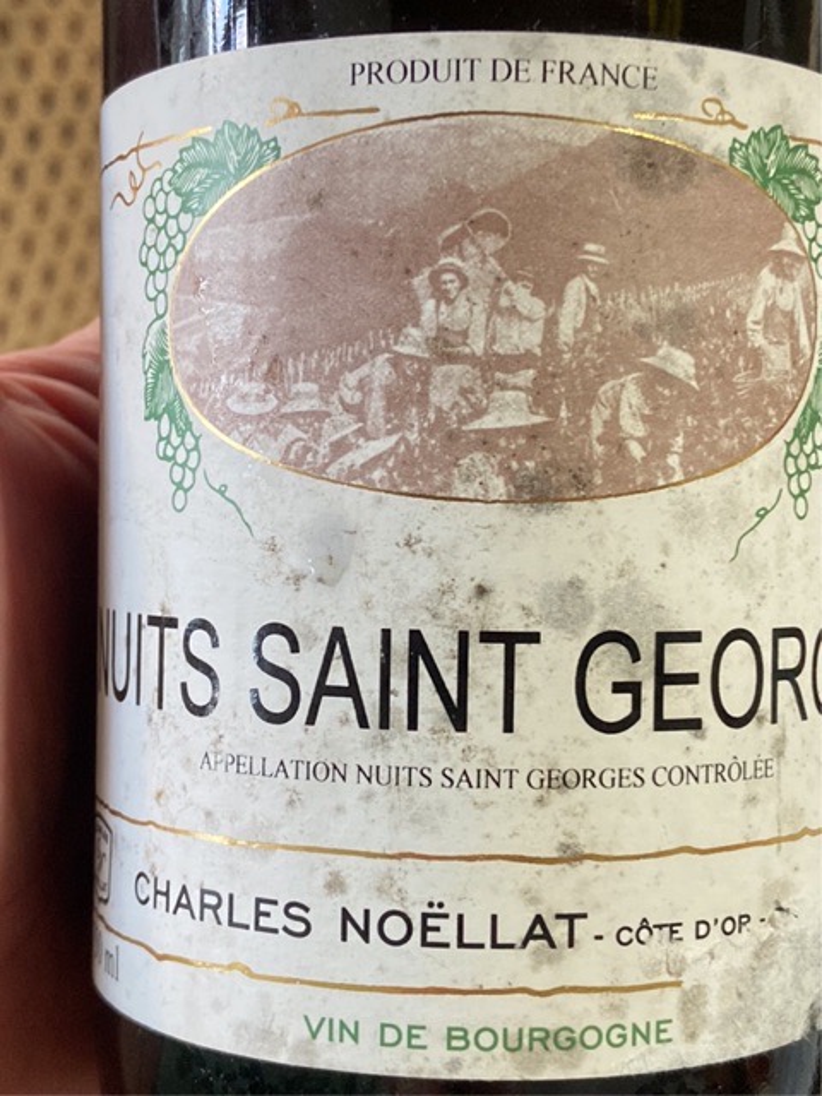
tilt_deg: -64.8
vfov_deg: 65.3
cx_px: 411
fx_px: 855
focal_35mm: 27
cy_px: 548
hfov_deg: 51.4
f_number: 1.8
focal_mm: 4.25
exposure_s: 1/40
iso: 160
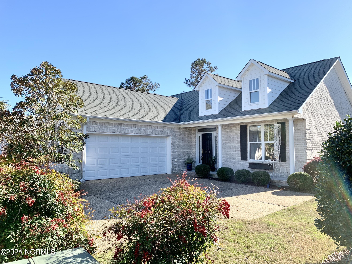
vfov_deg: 53.1
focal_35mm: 26
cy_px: 132
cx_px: 176
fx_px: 264
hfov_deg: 67.3
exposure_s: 1/1190
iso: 25
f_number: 1.8
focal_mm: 4.25
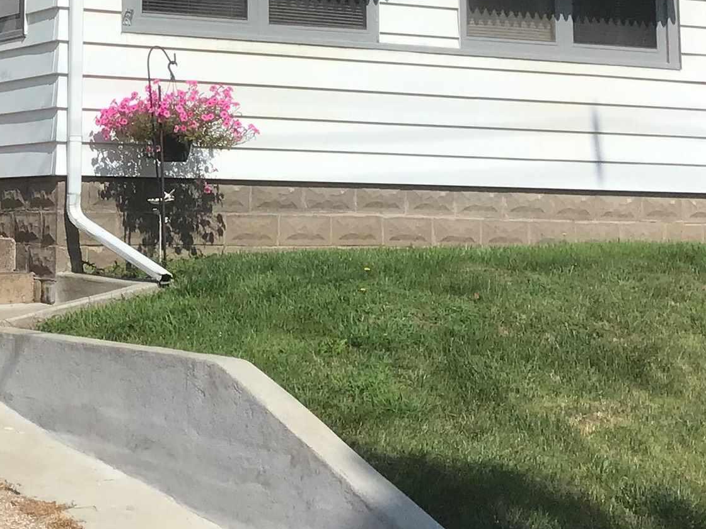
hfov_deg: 22.3
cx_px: 35
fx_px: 1734
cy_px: 21
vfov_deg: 17.0
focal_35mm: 85
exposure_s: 1/2146
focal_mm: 3.3
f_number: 2.4
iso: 25
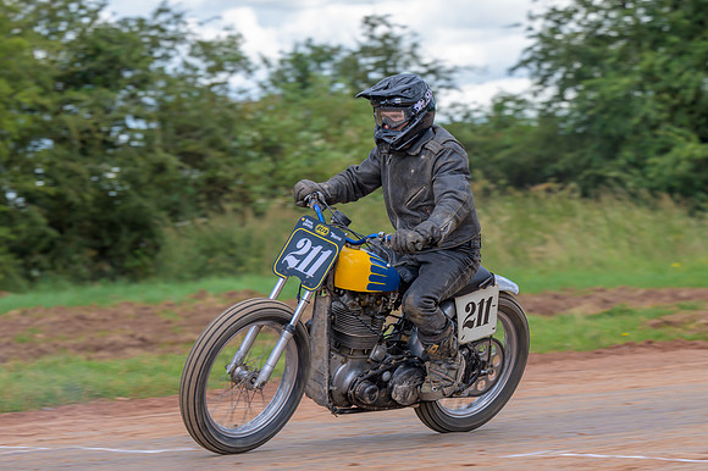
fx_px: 3459
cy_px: 241
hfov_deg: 11.7
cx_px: 329
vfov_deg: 7.8
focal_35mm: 176
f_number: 4
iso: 110
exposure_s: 1/320
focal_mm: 105
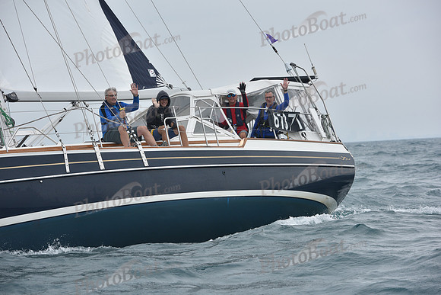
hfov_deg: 12.8
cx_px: 220
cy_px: 148
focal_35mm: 160
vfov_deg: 8.6
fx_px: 1960
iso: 250
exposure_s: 1/800
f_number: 8
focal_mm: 160
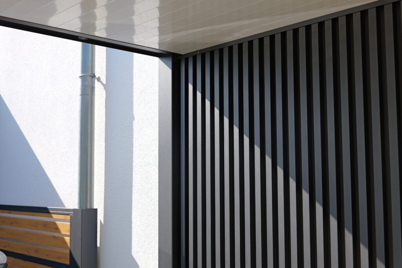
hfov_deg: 43.6
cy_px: 134
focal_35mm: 45
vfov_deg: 29.9
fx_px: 503
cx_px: 201
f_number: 4.5
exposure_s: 1/320
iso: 100
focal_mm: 45
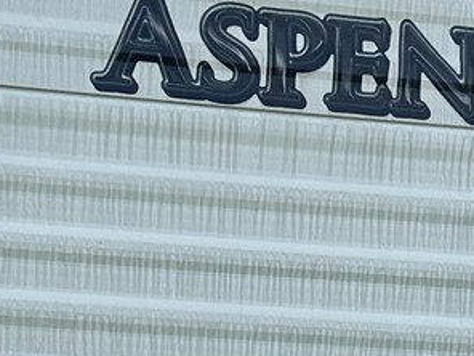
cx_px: 287
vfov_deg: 8.5
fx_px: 2273
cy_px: 718
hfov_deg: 11.9
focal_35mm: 166
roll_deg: -1.2
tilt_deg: -3.1
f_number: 1.78
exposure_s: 1/3953
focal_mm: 6.76
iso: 80
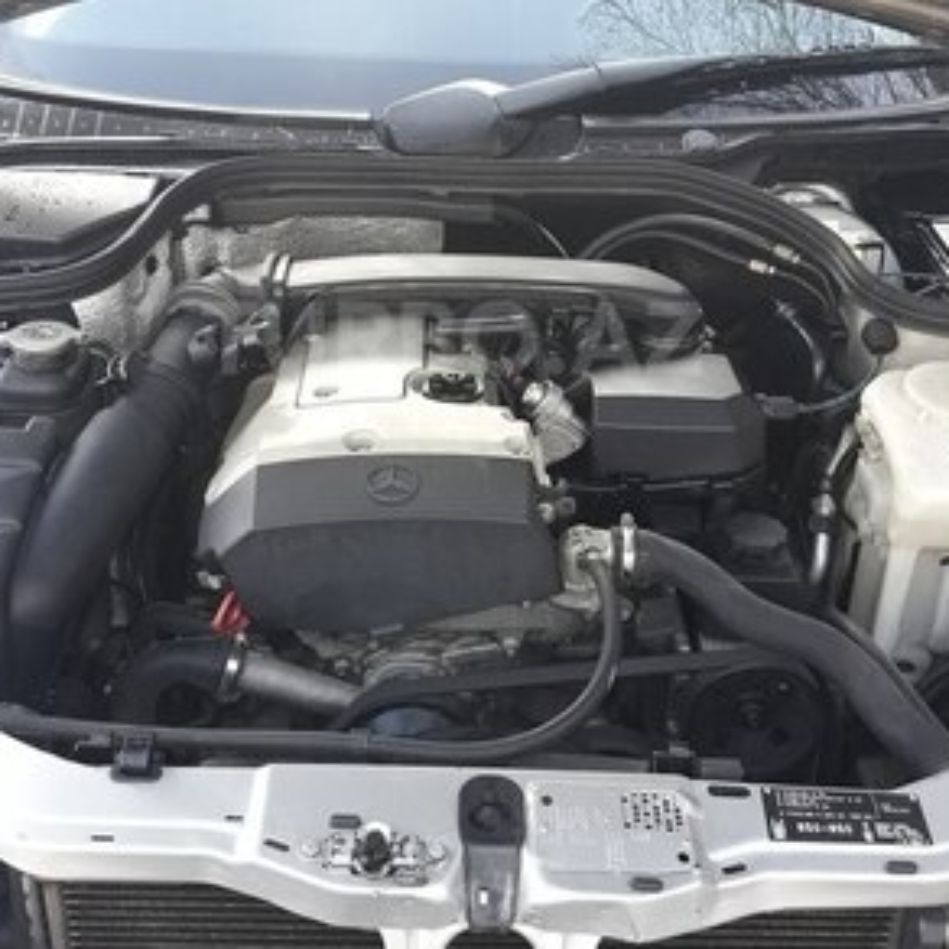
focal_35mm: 42
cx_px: 452
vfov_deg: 39.7
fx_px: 1303
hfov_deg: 40.0
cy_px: 338
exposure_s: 1/50
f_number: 1.9
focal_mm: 3.7
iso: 50
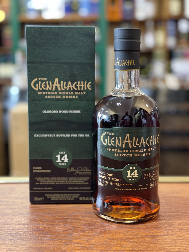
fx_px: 379
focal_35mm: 52
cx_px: 94
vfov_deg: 36.8
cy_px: 126
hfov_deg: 28.0
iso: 400
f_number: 2
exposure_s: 1/33
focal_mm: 6
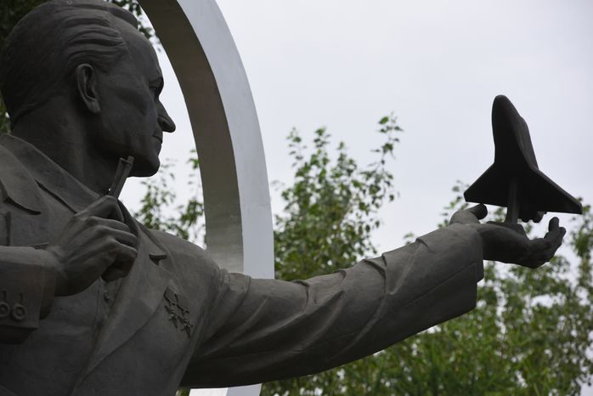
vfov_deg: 8.1
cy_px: 198
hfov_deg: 12.1
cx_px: 296
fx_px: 2801
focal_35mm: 170
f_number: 8
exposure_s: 1/250
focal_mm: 170
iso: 400
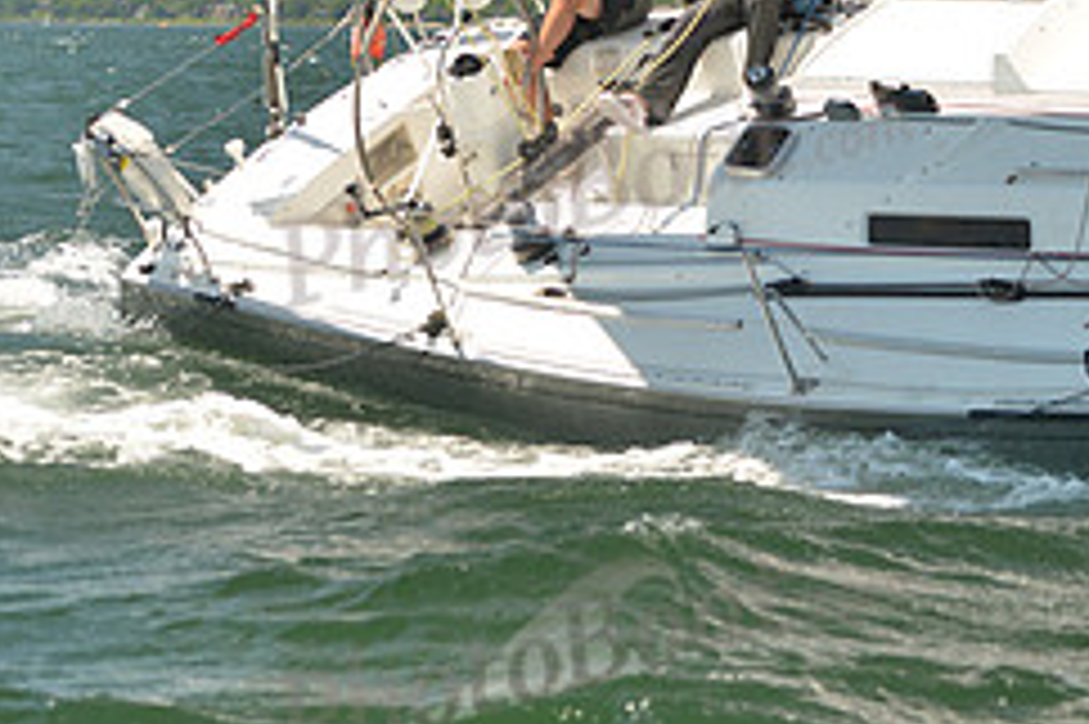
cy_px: -106
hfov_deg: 12.1
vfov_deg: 8.1
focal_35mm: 168
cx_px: 1148
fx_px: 5078
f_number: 4
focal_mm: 70
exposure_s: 1/800
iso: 400
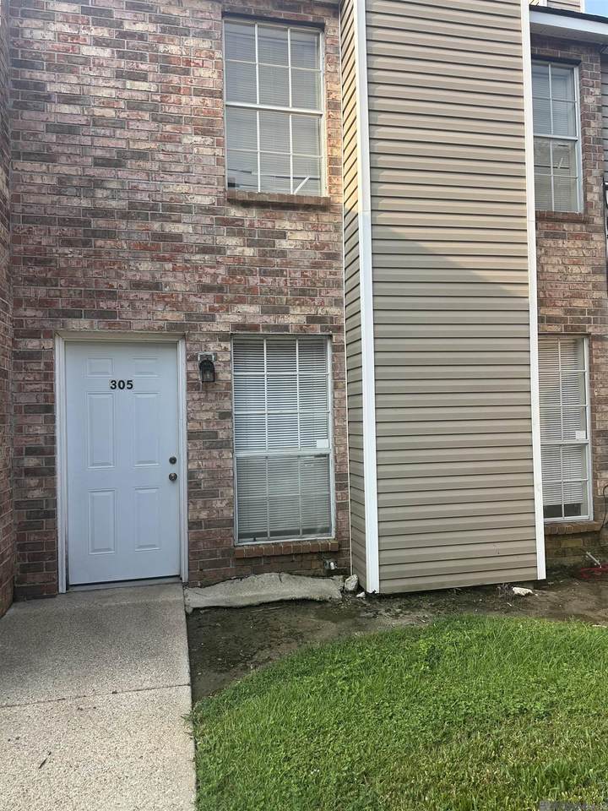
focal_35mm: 24
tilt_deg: +2.2
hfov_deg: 56.8
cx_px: 304
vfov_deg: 71.6
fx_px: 562
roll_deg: +0.8
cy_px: 406
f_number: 1.78
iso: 80
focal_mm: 6.86
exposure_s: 1/1009
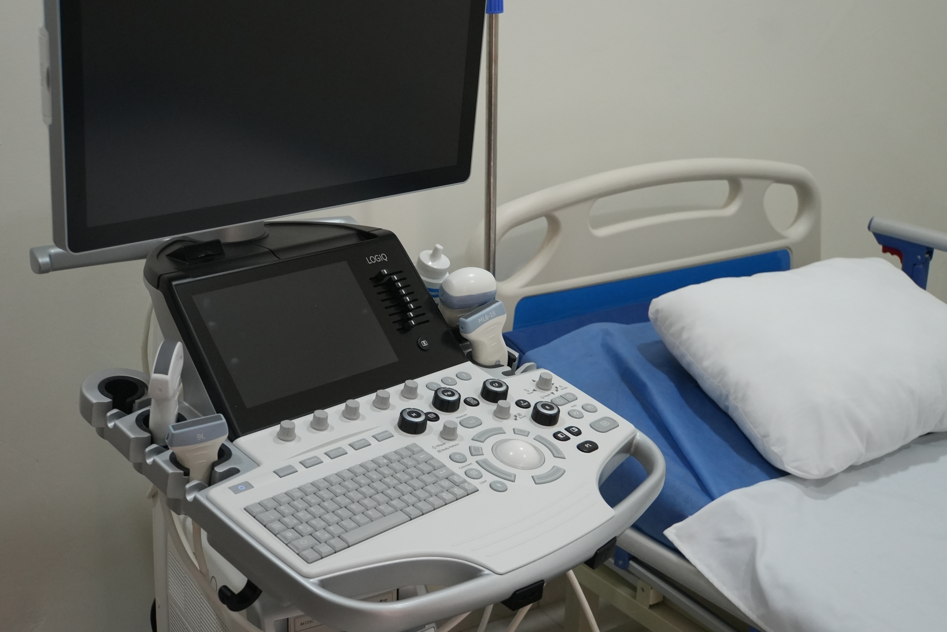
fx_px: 1210
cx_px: 474
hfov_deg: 42.7
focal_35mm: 46
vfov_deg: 29.2
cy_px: 316
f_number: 4
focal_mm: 31
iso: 2500
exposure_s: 1/160
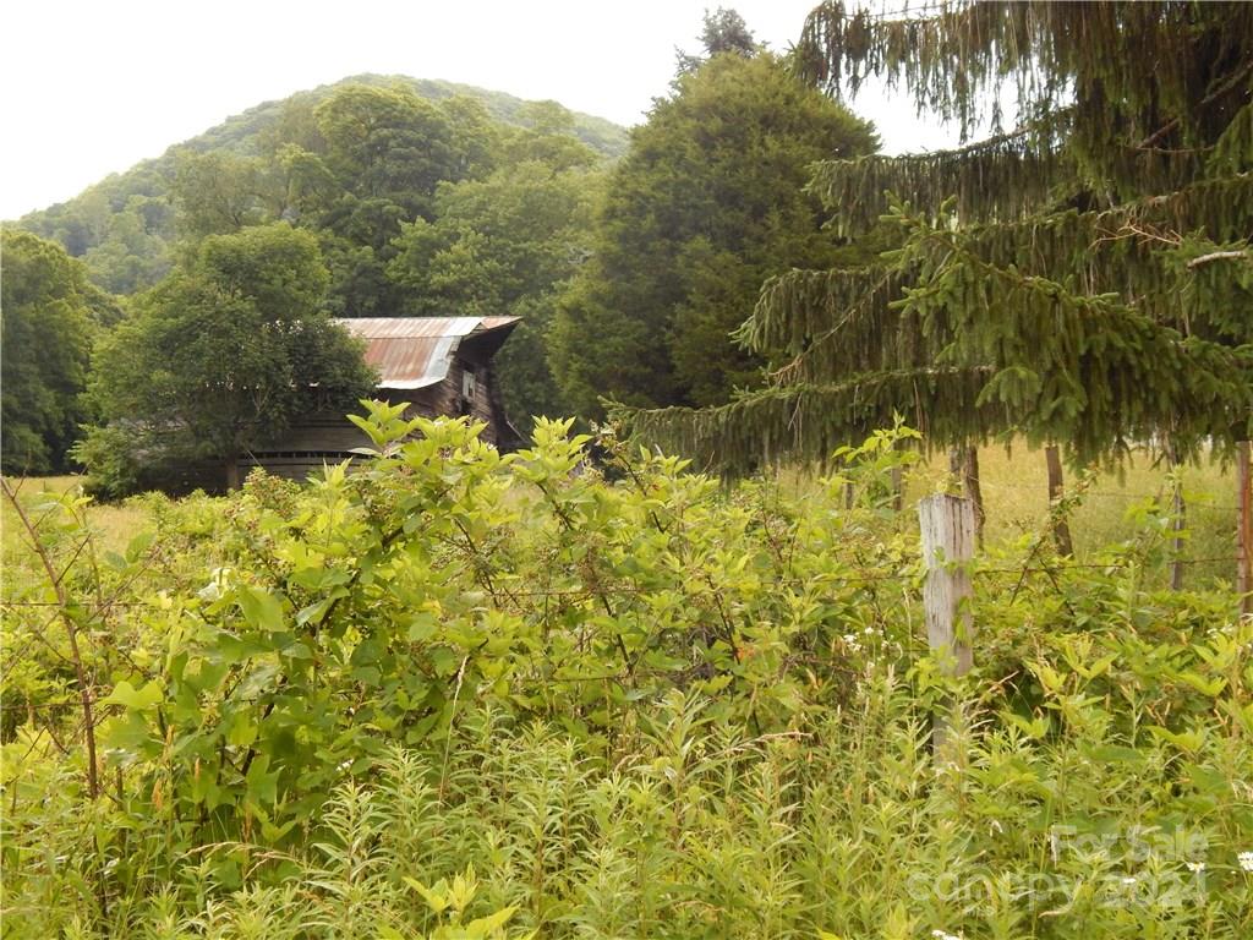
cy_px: 470
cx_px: 626
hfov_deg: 38.9
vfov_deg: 29.7
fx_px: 1774
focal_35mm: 49
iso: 400
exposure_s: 1/640
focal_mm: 8.6
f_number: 3.7
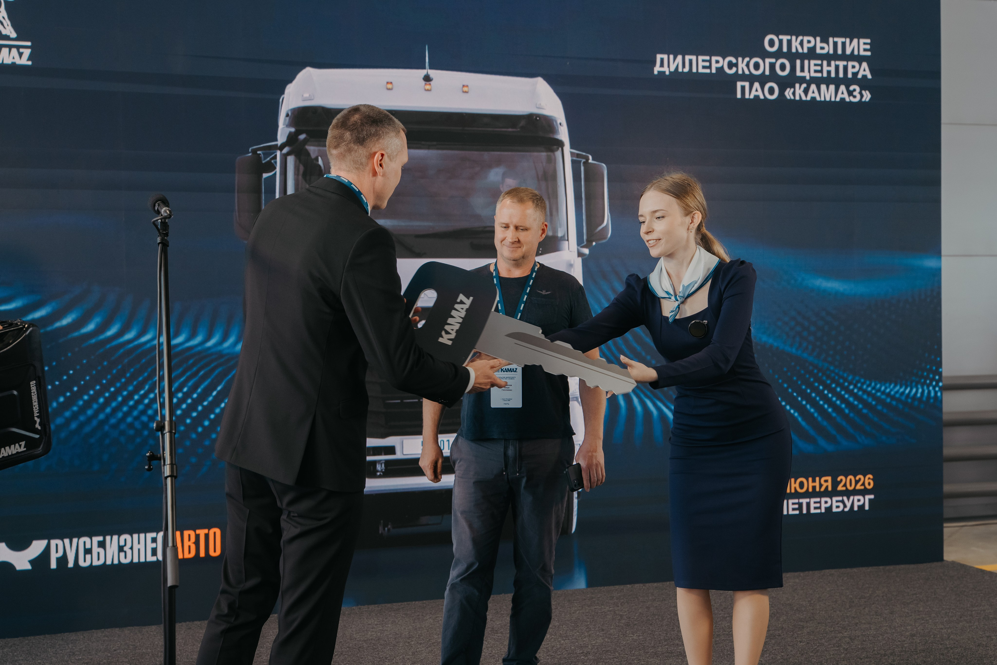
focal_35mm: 43
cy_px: 332
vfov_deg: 31.2
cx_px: 498
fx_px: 1191
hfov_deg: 45.4
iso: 500
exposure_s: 1/125
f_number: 4.5
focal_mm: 43
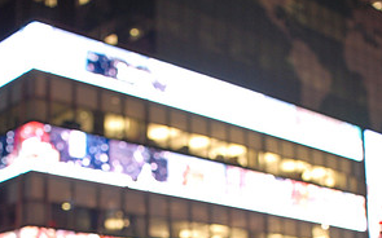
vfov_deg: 17.9
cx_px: 188
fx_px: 728
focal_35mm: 70
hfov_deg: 29.4
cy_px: 268
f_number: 3.5
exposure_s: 1/50
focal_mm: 30
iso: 400
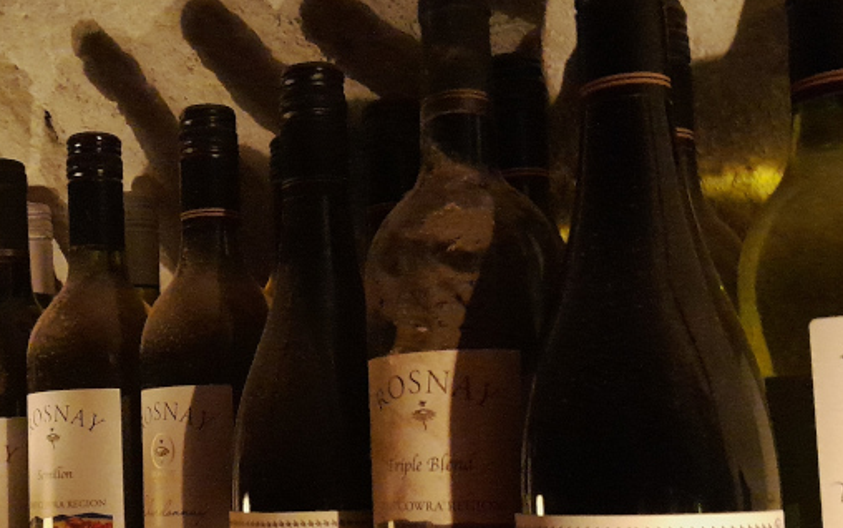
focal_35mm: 50
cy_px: 399
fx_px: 1149
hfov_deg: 39.7
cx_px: 262
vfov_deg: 25.5
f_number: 1.8
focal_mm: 4
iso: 800
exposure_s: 1/10
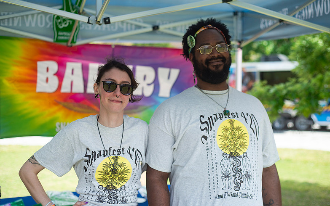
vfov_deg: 24.9
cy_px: 101
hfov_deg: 38.9
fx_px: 468
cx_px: 166
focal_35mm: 52
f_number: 2.8
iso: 200
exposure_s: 1/1250
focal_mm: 50
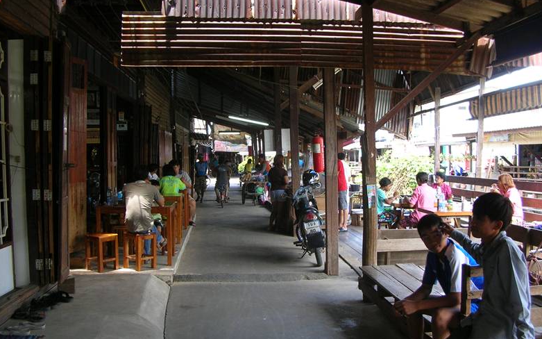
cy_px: 161
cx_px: 273
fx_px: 561
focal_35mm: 38
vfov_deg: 33.6
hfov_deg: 51.5
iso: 50
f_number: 2.8
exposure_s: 1/30.5
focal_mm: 5.8
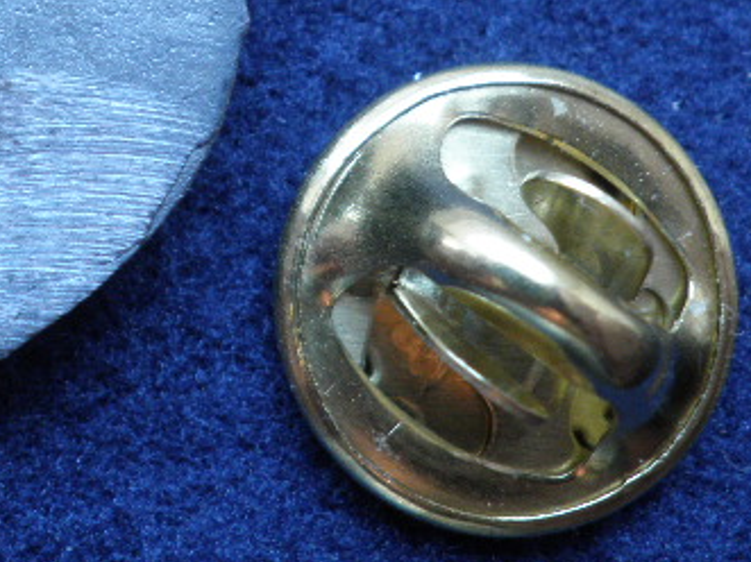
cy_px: 34
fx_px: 1843
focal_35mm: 85
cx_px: 123
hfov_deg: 22.6
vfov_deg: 17.1
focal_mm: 7.7
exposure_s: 1/4
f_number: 4
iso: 125
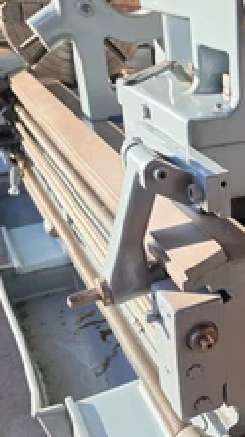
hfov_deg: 24.5
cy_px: 255
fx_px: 521
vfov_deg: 45.3
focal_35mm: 45
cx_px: 276
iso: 10
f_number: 1.4
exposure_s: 1/203
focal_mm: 6.5
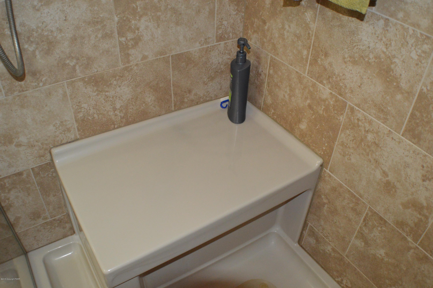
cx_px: 216
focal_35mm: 39
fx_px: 469
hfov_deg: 49.6
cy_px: 144
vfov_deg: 34.1
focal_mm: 26
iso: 2000
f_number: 4.2
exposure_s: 1/60
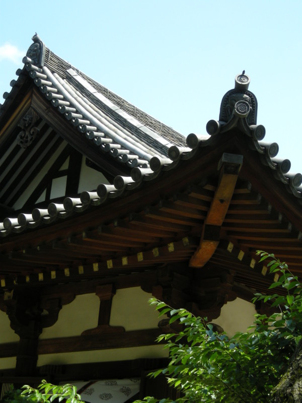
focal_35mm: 84
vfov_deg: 23.3
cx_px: 151
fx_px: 977
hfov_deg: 17.6
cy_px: 202
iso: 50
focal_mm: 13.7
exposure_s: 1/215
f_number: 4.1
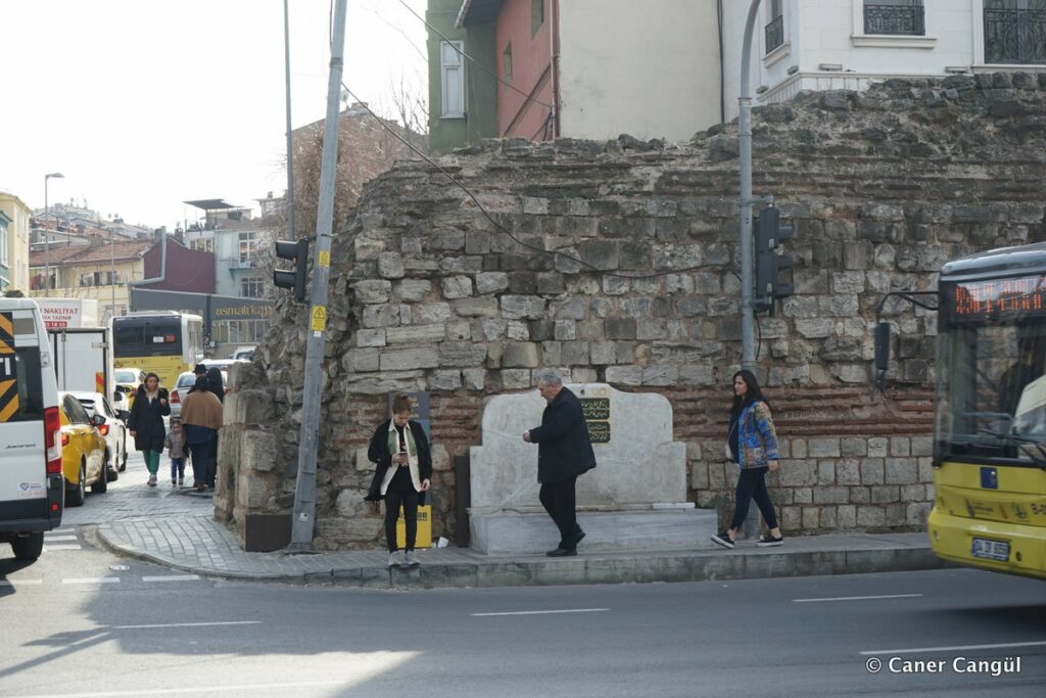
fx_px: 2034
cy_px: 349
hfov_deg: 28.8
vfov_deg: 19.5
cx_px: 523
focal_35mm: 70
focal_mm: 70
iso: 100
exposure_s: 1/160
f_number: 7.1
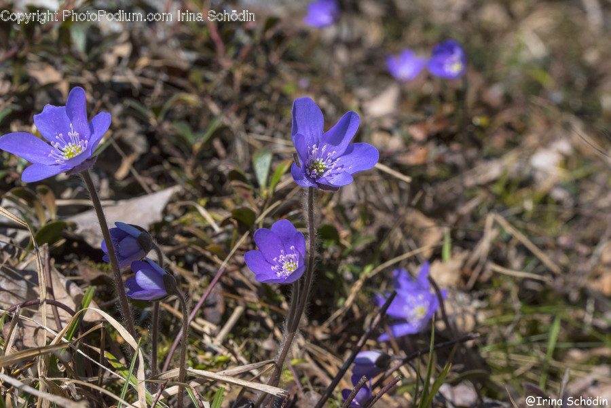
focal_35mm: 90
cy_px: 204
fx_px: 1528
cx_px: 306
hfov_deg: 22.6
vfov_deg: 15.2
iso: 800
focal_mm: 90
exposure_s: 1/800
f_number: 22
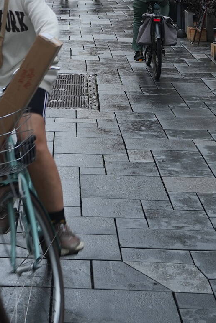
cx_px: 35
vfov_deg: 18.7
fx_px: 878
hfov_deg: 13.9
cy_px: -149
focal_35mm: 98
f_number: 4.5
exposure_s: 1/125
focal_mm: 29.5
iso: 250
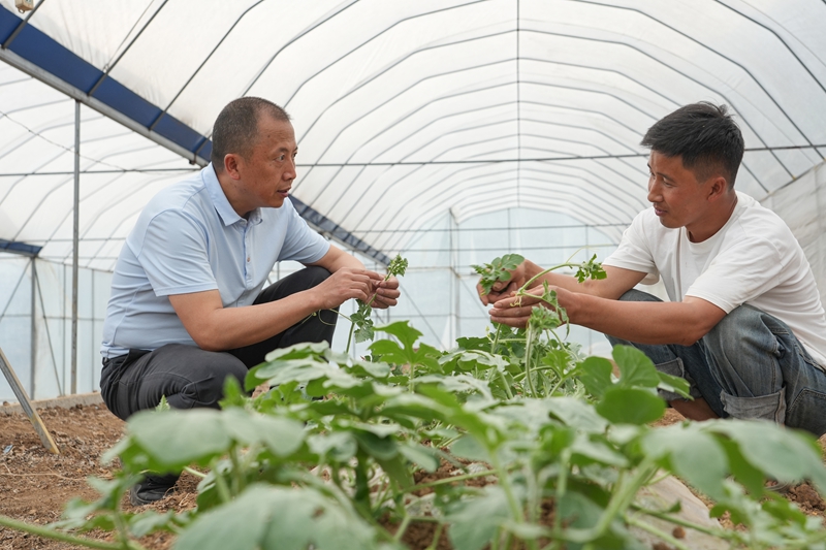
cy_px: 275
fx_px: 986
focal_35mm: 43
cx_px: 413
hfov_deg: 45.4
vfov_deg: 31.2
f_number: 5.6
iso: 400
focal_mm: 43
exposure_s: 1/100
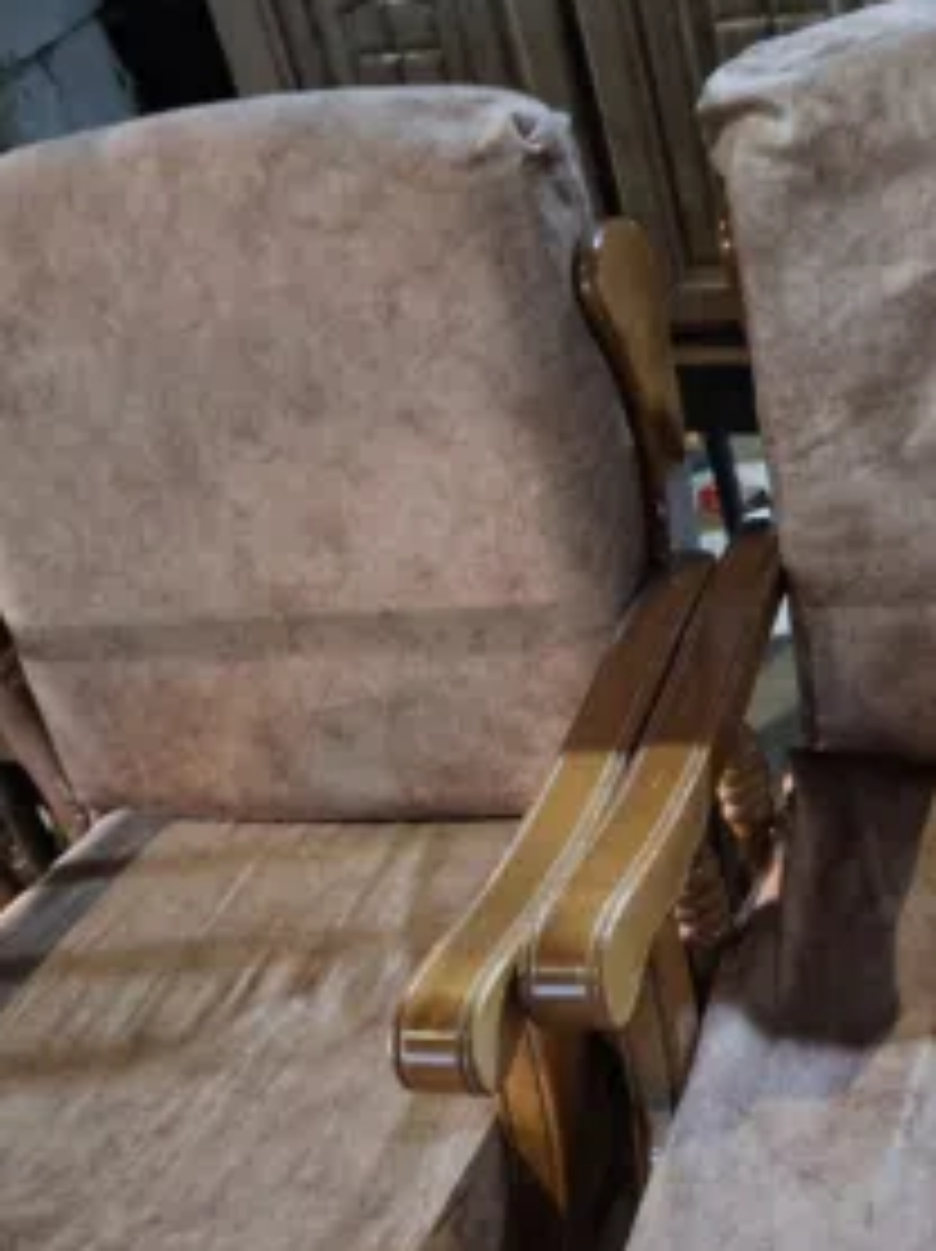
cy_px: 932
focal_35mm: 53
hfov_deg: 26.8
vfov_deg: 35.4
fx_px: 1914
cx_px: 792
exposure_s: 1/25
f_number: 1.8
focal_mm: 5.54
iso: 640
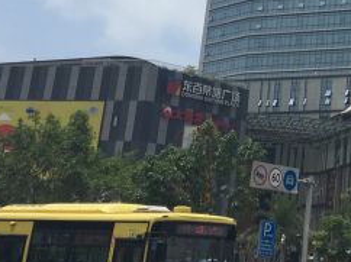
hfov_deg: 21.9
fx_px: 851
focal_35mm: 84
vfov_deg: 16.5
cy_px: -90
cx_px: 397
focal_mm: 4.15
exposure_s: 1/3497
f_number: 2.2
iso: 25
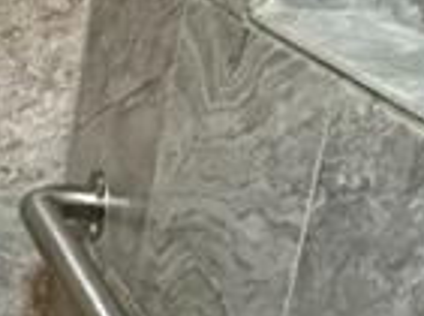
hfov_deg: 12.8
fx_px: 1246
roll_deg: -0.1
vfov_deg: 14.3
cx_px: -689
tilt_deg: -13.5
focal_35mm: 102
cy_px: 39
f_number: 2.2
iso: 640
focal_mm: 2.22
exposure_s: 1/60
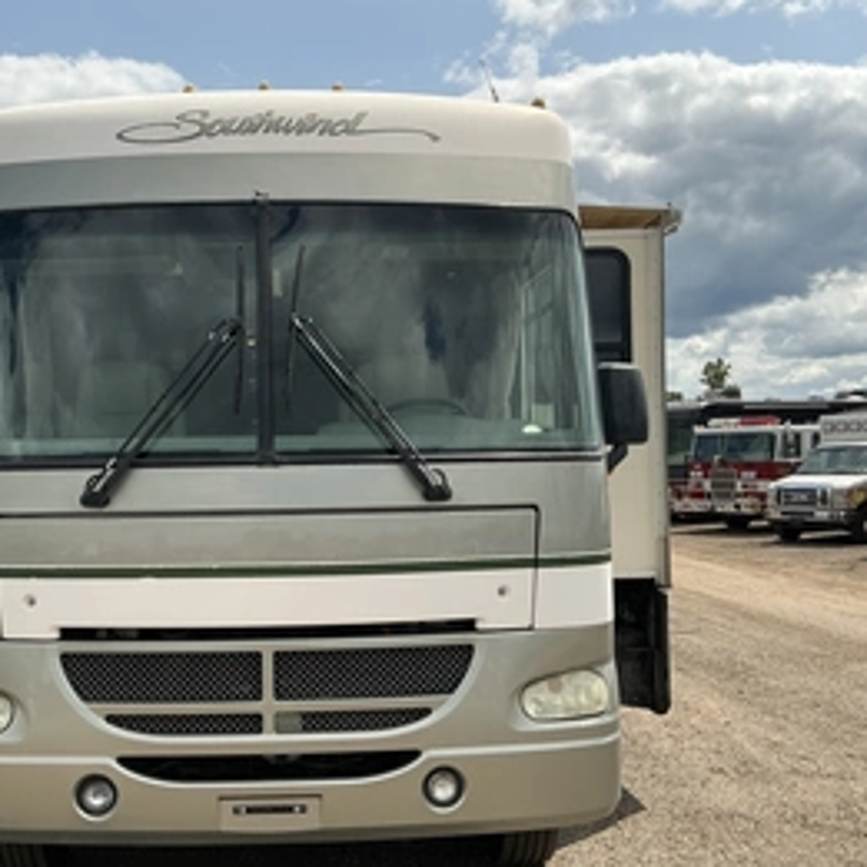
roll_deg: +2.0
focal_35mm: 38
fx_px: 1077
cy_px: 452
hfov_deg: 43.5
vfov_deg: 43.8
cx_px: 319
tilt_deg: +1.8
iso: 25
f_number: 1.8
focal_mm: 3
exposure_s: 1/2667
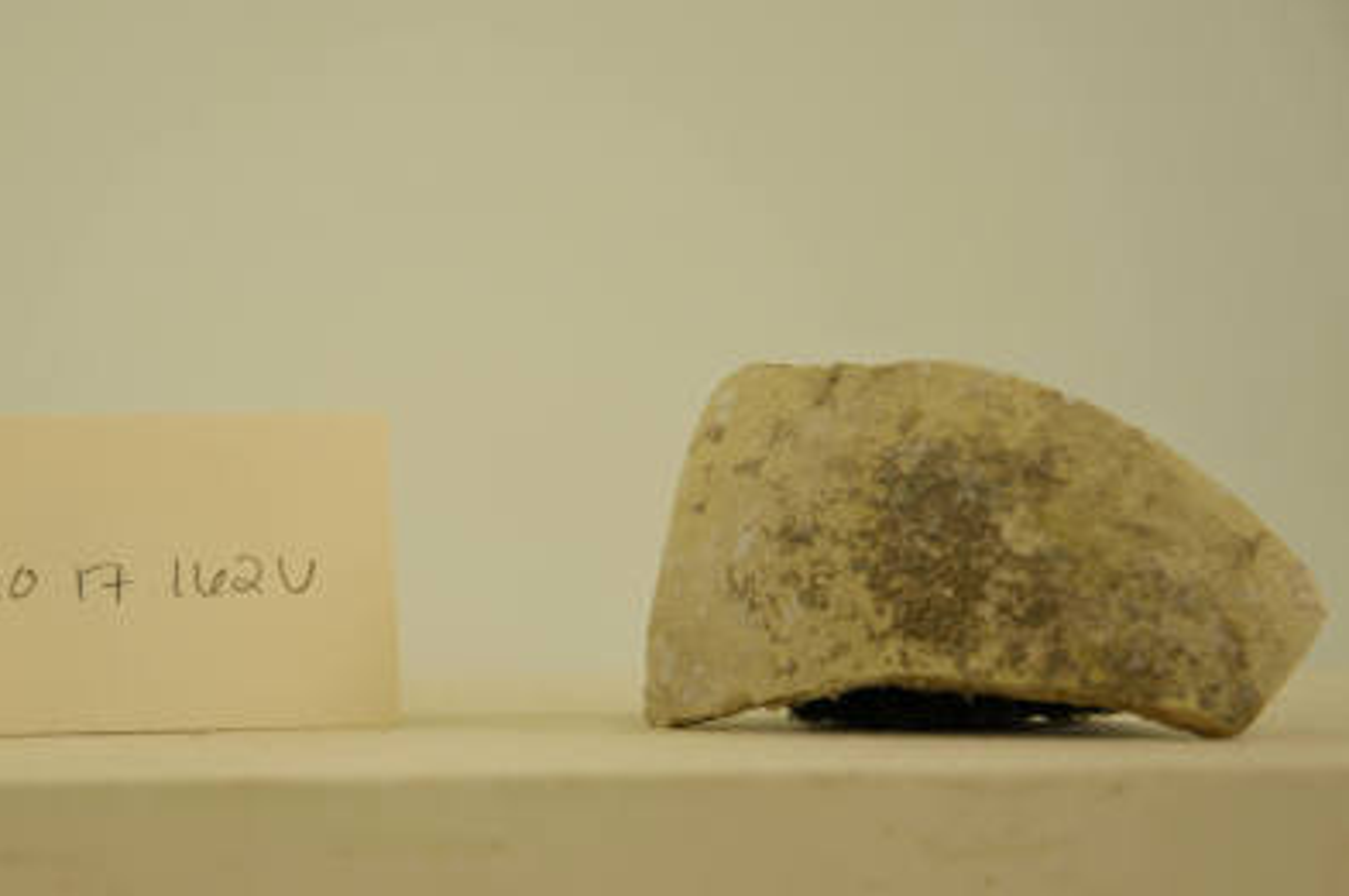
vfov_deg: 12.8
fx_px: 4005
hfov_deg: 19.1
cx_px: 525
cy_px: 508
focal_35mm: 107
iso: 200
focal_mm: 56
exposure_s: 1/50
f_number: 5.3
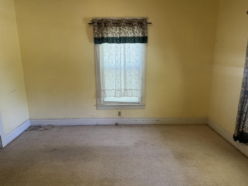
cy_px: 96
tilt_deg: -12.5
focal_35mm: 25
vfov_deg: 54.9
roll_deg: +1.1
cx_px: 124
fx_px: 179
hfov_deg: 69.4
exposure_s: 1/120
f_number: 1.78
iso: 200
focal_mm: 6.76
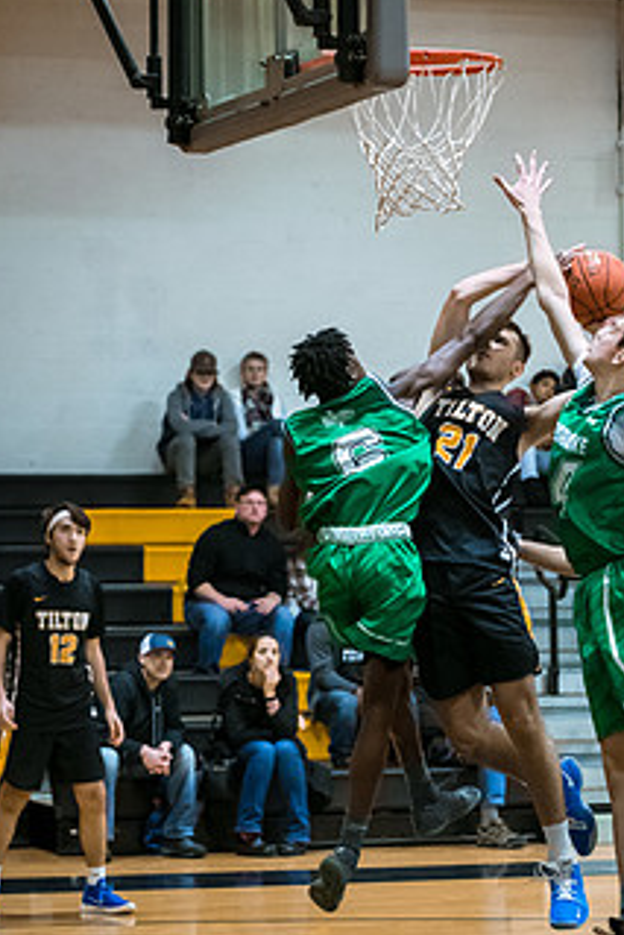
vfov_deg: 13.8
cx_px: 422
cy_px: 642
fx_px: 3844
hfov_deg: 9.3
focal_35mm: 148
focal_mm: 70
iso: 3200
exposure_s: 1/400
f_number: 2.8
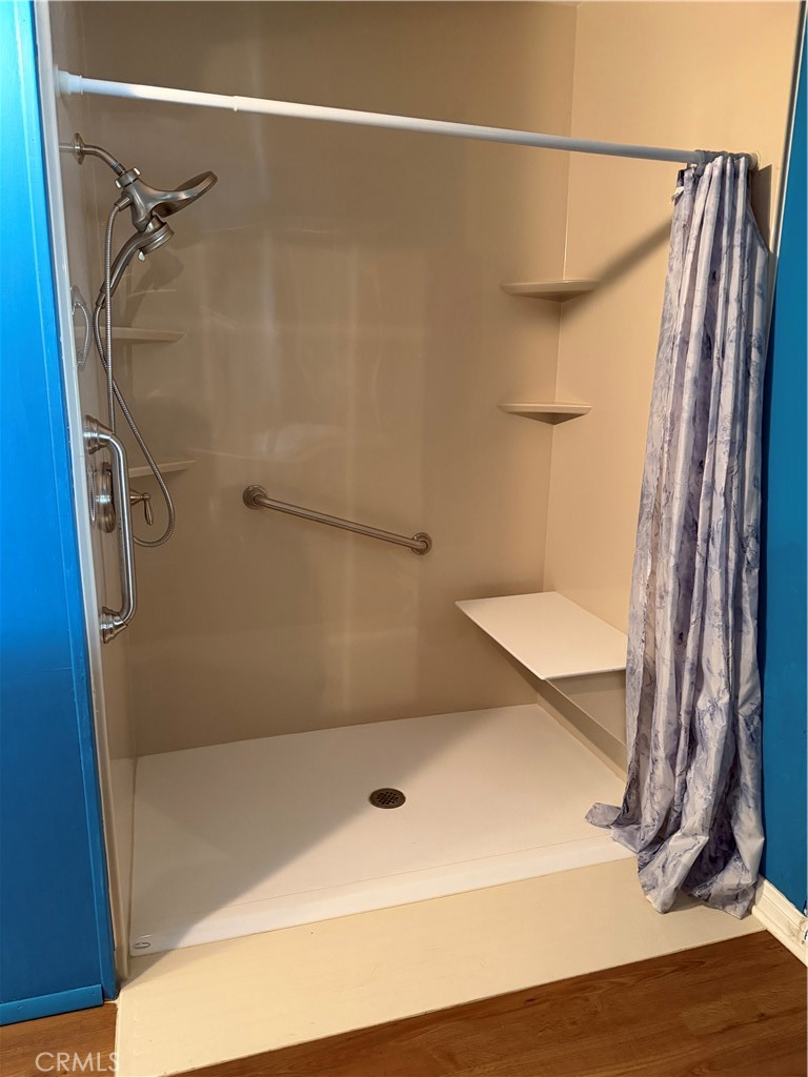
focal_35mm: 24
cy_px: 538
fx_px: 747
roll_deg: -0.4
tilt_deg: -12.5
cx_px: 404
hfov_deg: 56.8
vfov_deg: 71.6
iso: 640
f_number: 1.78
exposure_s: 1/40
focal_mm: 6.76
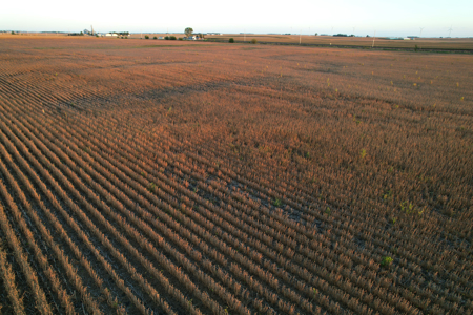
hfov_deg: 78.6
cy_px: 158
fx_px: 289
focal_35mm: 22
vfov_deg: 57.2
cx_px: 236
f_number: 2.8
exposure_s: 1/120
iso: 100
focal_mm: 8.38
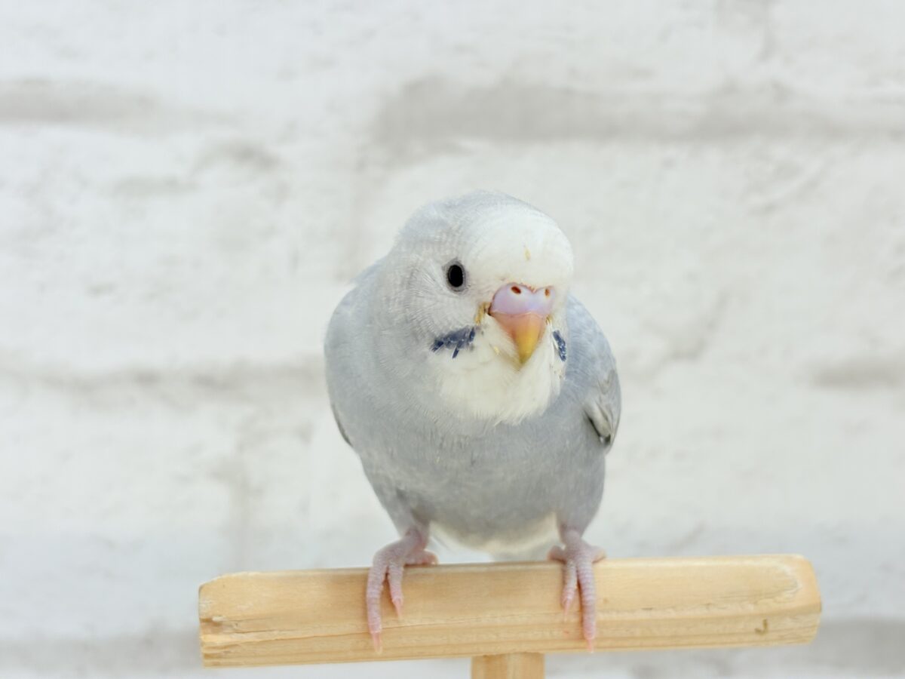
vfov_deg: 28.0
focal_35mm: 52
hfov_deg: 36.8
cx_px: 452
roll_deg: +0.7
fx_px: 1359
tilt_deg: -0.4
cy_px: 340
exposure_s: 1/100
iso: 64
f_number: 1.6
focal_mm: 5.96
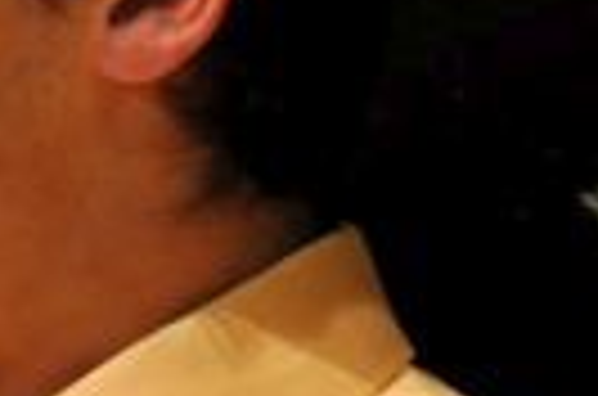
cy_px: 335
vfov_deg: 1.4
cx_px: -580
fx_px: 15727
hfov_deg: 2.2
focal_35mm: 949
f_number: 5.6
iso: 900
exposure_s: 1/30
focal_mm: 105
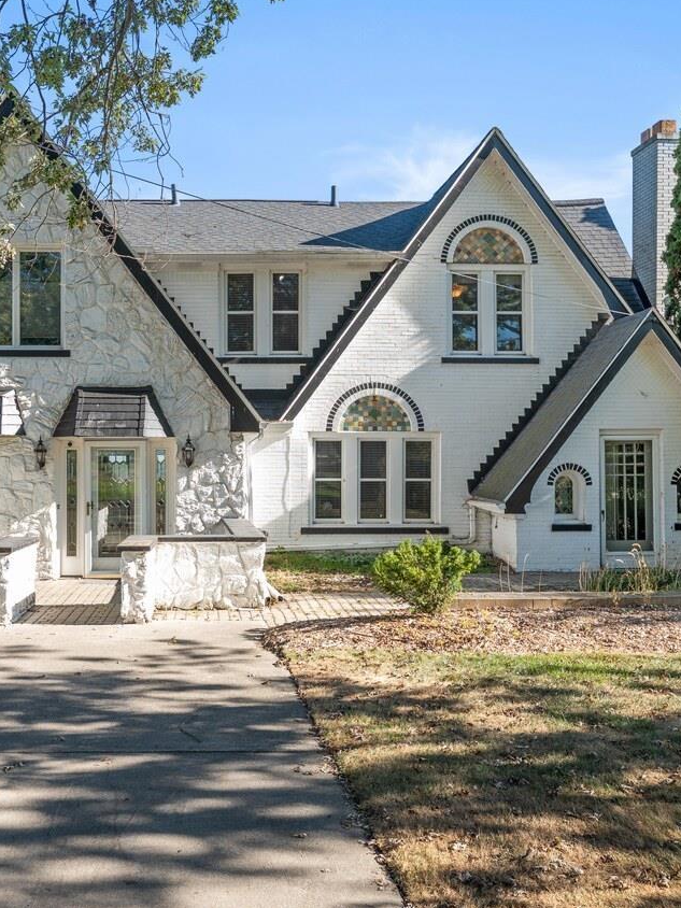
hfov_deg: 40.3
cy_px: 451
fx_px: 918
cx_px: 238
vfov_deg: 52.6
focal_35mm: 35
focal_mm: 24
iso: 50
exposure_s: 1/30
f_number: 7.1
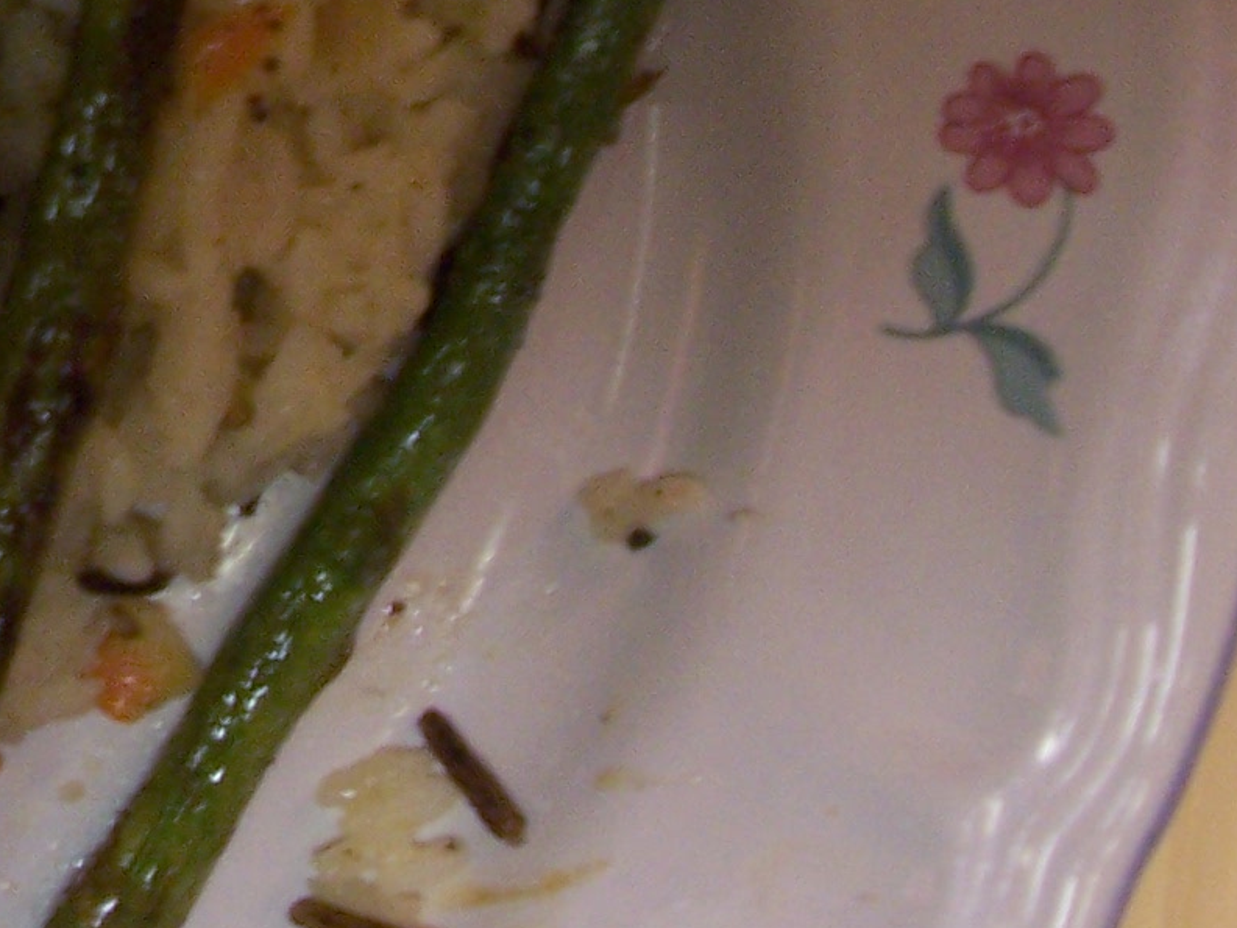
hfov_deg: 15.3
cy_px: 64
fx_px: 4360
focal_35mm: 122
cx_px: -416
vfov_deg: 12.1
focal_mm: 7.2
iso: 140
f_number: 2.8
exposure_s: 1/8
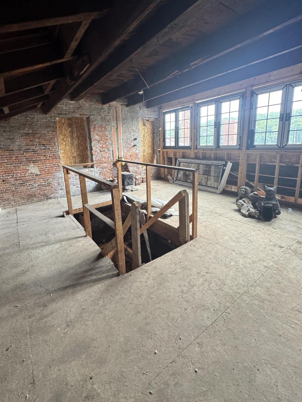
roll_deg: +2.3
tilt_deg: -10.4
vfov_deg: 94.1
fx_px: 186
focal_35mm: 16
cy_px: 178
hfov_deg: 77.8
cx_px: 132
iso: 250
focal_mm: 2.22
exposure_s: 1/99
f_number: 2.2
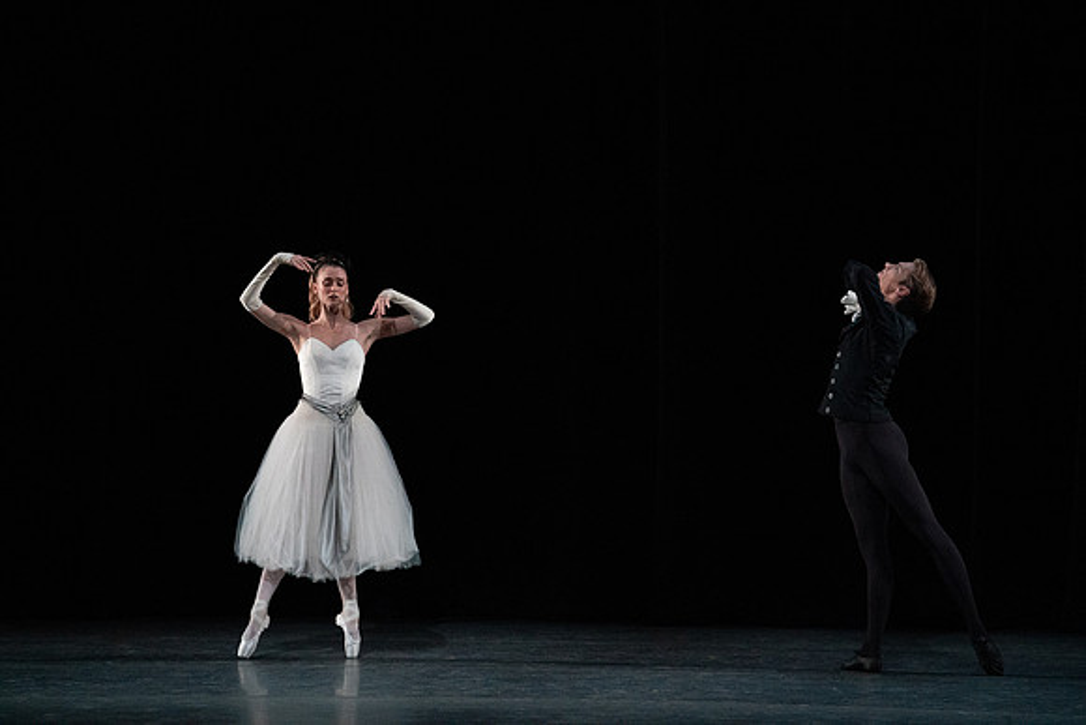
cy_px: 362
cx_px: 543
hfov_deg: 11.1
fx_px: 5612
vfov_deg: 7.4
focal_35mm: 186
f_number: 5.6
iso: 16000
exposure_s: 1/400
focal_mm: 186
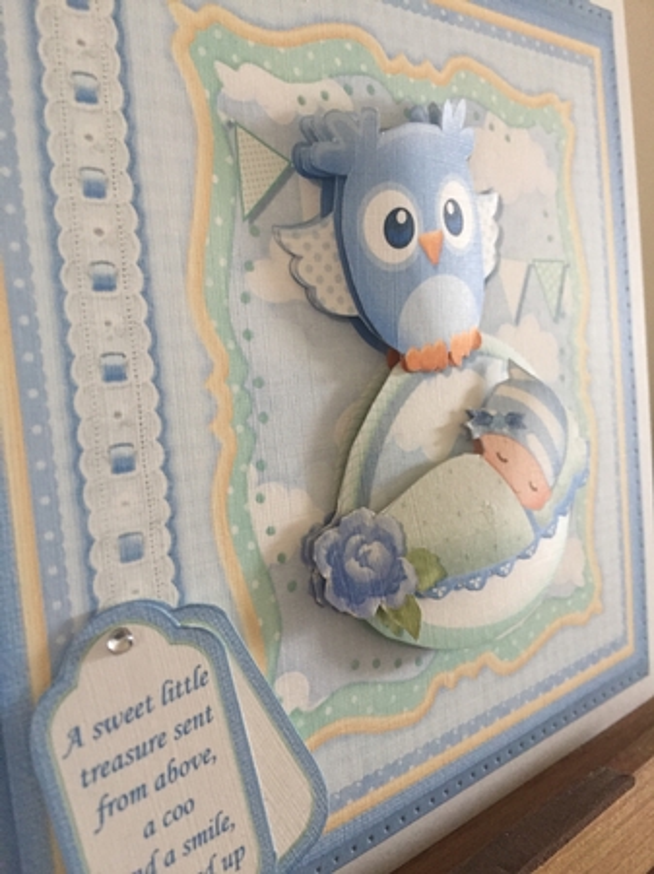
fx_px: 731
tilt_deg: -14.5
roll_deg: -3.8
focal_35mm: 29
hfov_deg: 48.2
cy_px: 437
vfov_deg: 61.7
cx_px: 327
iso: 200
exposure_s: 1/33
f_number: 2.2
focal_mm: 4.15
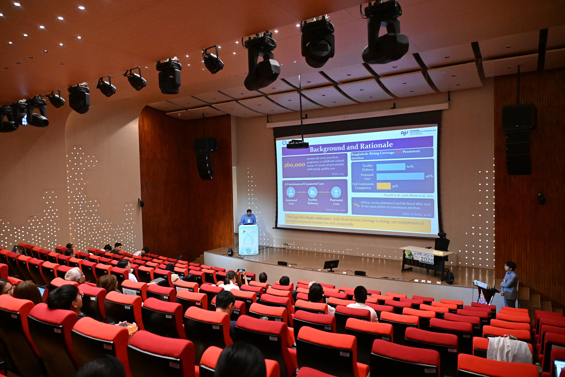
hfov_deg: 73.7
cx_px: 282
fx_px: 377
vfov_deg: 53.1
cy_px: 188
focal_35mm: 24
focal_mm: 24
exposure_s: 1/320
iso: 6400
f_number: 4
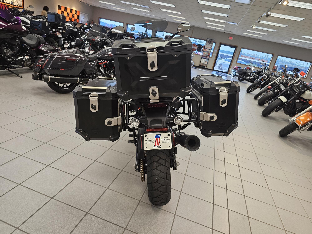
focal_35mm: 23
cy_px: 117
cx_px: 156
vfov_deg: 58.9
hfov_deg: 73.9
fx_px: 207
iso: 200
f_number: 1.7
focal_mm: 6.3
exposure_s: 1/120
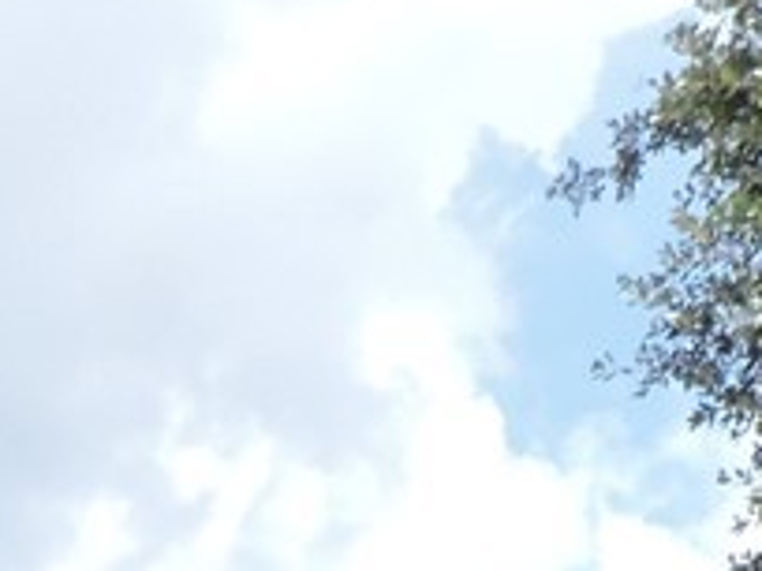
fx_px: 4138
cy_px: 1526
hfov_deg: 10.0
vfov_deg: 7.3
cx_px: -523
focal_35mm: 188
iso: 110
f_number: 3
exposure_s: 1/800
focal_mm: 4.3
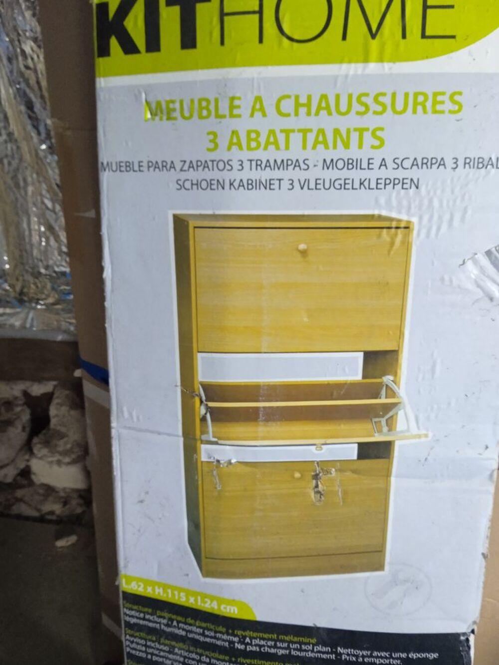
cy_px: 332
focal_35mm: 28
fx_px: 538
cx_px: 250
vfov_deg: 63.4
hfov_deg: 49.8
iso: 1092
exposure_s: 1/14.3
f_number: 2.2
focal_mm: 3.43
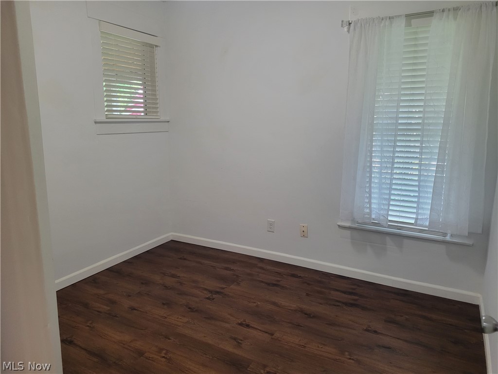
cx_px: 249
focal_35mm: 26
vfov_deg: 53.1
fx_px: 374
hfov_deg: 67.3
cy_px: 187
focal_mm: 5.4
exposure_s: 1/120
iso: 250
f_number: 1.8
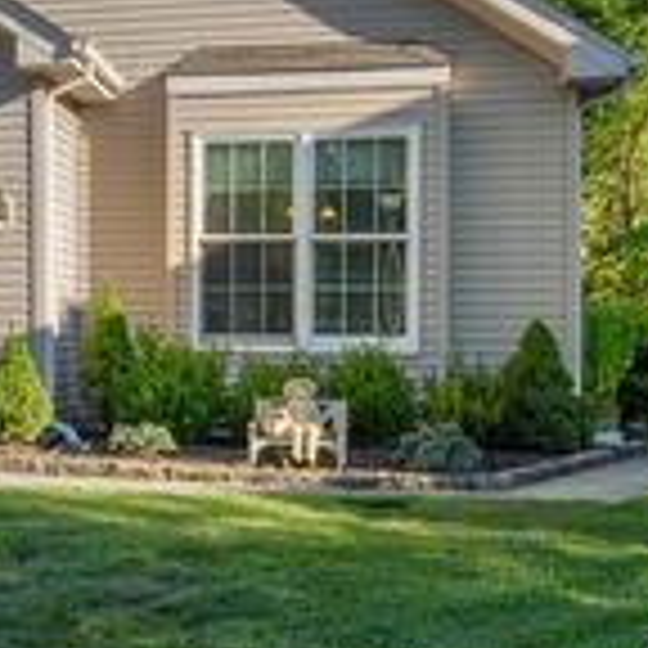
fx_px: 1217
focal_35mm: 57
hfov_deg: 27.7
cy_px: 92
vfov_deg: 28.9
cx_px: -32
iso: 100
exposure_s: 1/40
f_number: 9
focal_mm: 13
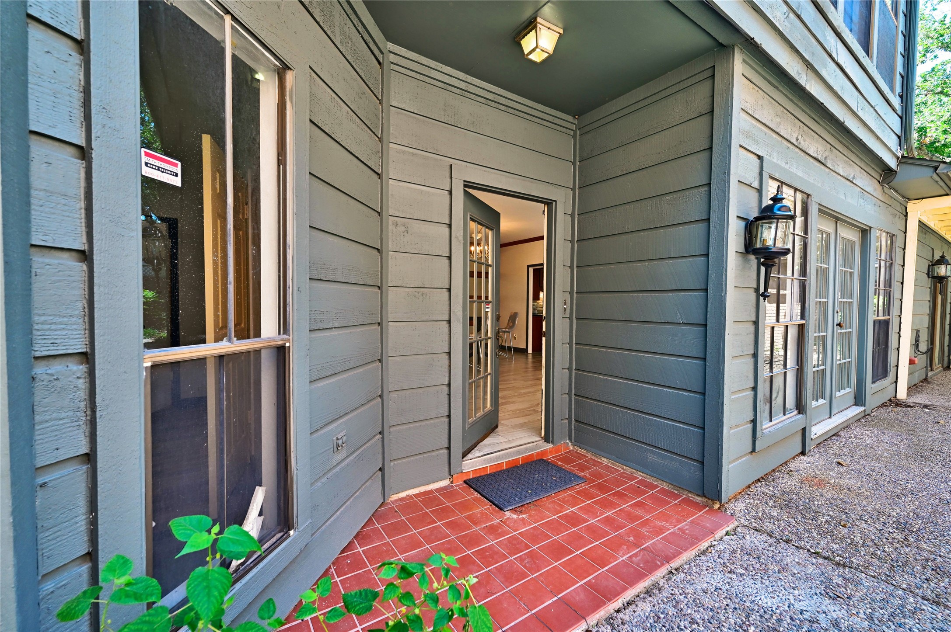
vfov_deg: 77.2
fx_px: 396
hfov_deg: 100.4
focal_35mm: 15
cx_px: 476
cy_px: 316
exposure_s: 1/20
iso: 400
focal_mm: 15
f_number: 8
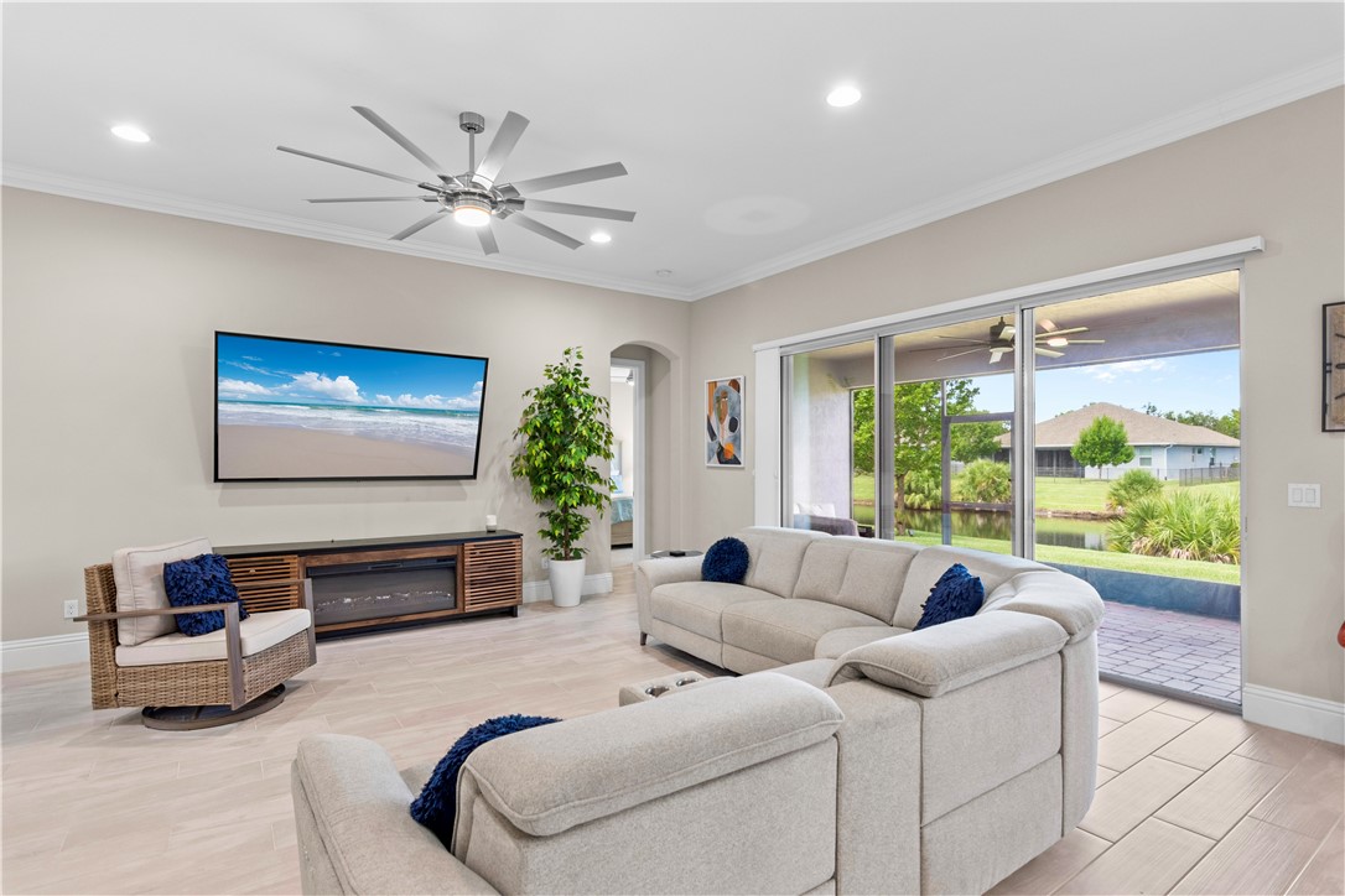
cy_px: 448
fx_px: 616
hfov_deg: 95.0
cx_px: 672
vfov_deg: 72.1
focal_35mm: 16
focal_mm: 11
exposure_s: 1
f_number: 6.3
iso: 320
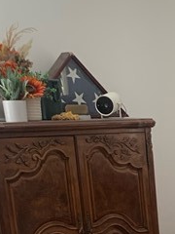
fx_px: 748
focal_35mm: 111
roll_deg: +0.6
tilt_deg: -17.3
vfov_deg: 15.9
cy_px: 378
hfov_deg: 12.3
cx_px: 304
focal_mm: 4.25
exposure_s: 1/60
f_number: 1.8
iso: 125
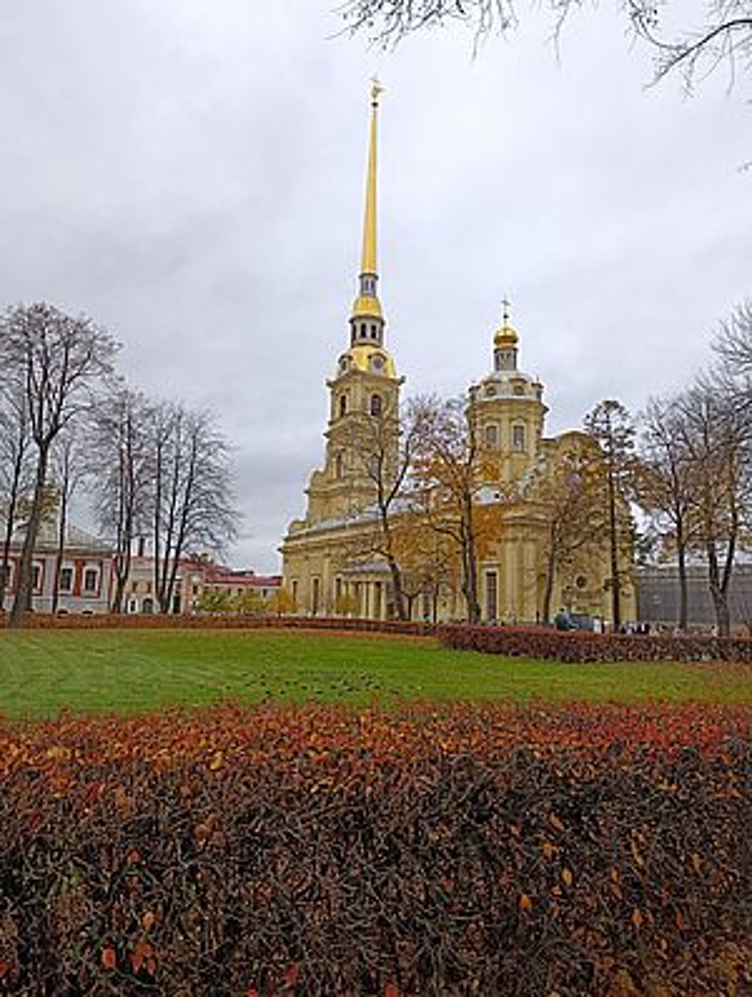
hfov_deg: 59.0
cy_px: 498
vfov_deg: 73.8
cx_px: 376
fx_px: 664
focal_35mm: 23
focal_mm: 6.11
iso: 119
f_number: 1.65
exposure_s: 1/100
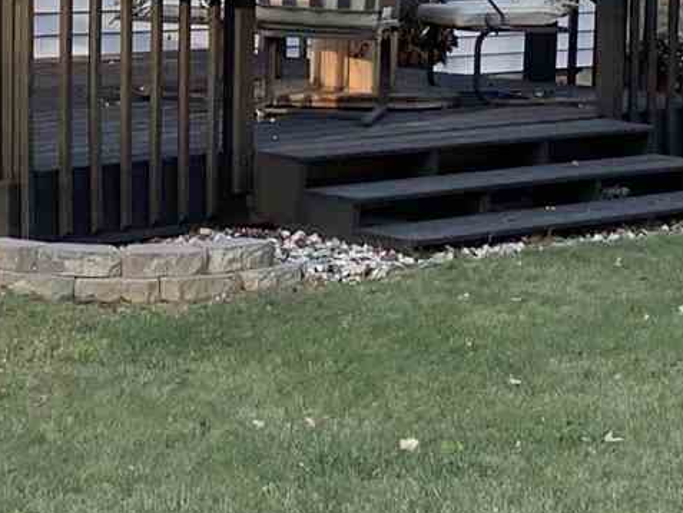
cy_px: -40
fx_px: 2625
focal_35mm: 133
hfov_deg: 14.8
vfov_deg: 11.0
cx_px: 189
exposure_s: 1/120
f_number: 2.4
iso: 25
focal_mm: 3.3
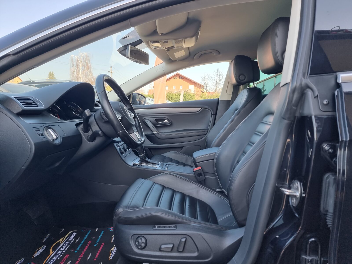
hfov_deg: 71.6
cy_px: 132
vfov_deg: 56.8
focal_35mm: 24
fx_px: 244
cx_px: 176
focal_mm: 6.7
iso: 50
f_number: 1.8
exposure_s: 1/120
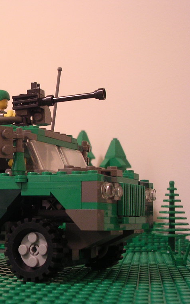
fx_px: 547
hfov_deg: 19.1
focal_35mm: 66
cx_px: -7
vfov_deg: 31.1
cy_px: 153
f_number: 3
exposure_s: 1/3.4
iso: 163
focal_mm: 7.1
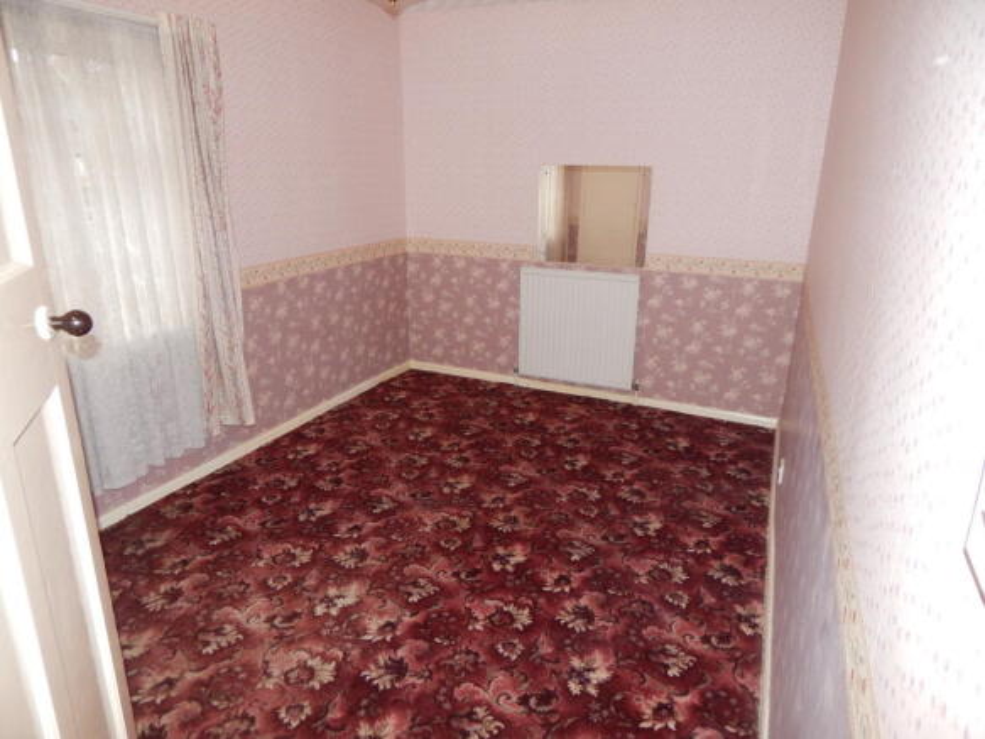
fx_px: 654
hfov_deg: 73.9
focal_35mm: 23
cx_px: 492
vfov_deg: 58.9
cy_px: 370
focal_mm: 4
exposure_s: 1/30
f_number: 3
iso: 200
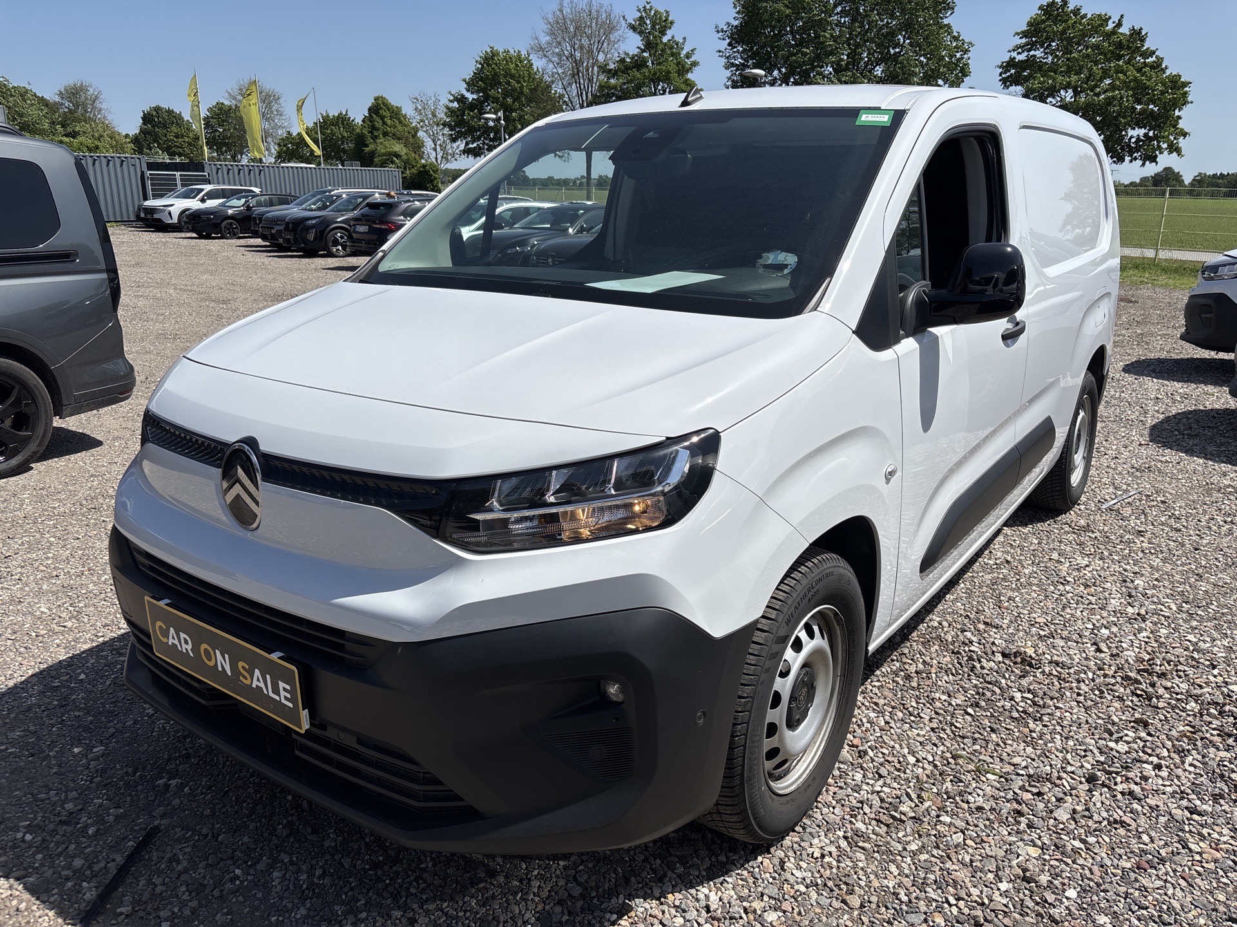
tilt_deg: -15.7
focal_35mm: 26
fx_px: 929
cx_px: 618
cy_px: 464
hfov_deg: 67.3
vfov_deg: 53.1
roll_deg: -0.3
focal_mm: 5.96
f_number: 1.6
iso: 50
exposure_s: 1/5952
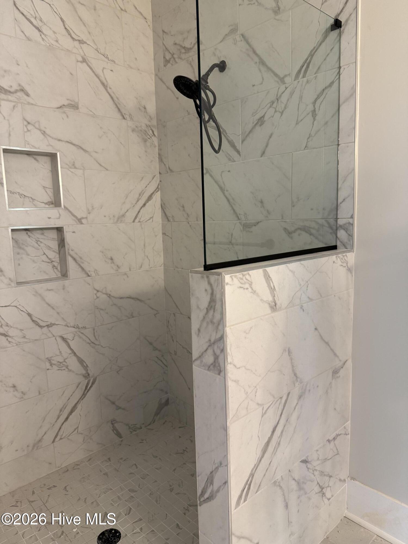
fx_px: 377
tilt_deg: -8.2
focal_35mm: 24
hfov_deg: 56.8
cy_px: 272
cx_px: 204
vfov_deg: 71.6
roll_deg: +2.0
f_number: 1.78
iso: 250
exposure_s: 1/60
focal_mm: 6.76
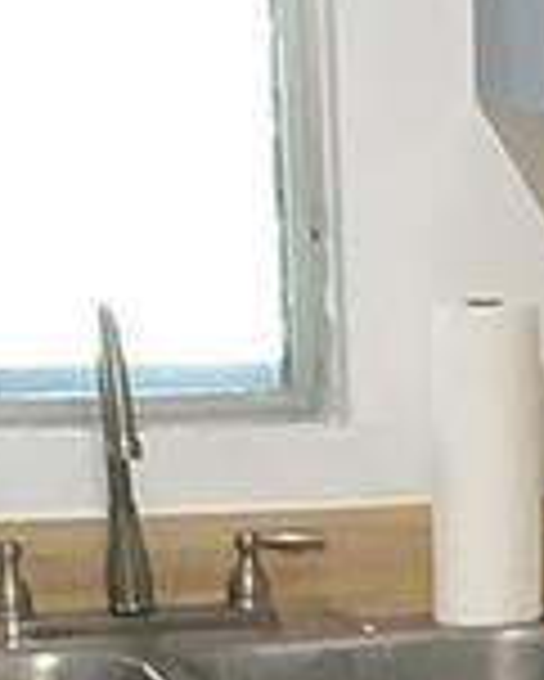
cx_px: 1196
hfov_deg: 6.2
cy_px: 946
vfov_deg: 7.9
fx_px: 4845
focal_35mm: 241
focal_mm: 3.3
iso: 160
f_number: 2.4
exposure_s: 1/60
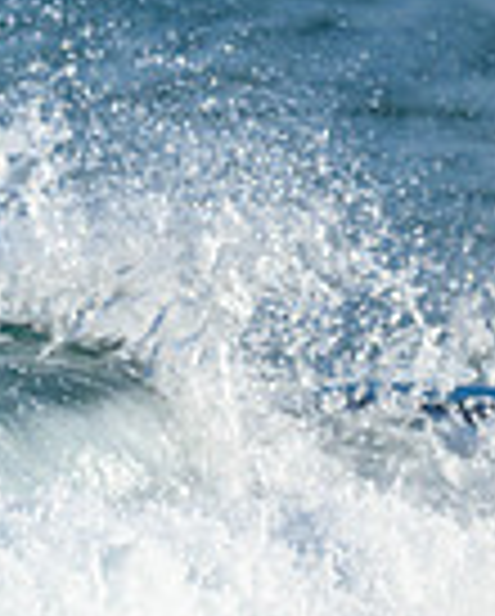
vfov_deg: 0.6
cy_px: 822
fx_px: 63842
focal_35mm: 3494
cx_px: -639
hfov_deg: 0.4
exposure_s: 1/2000
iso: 320
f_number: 6.3
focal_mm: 800
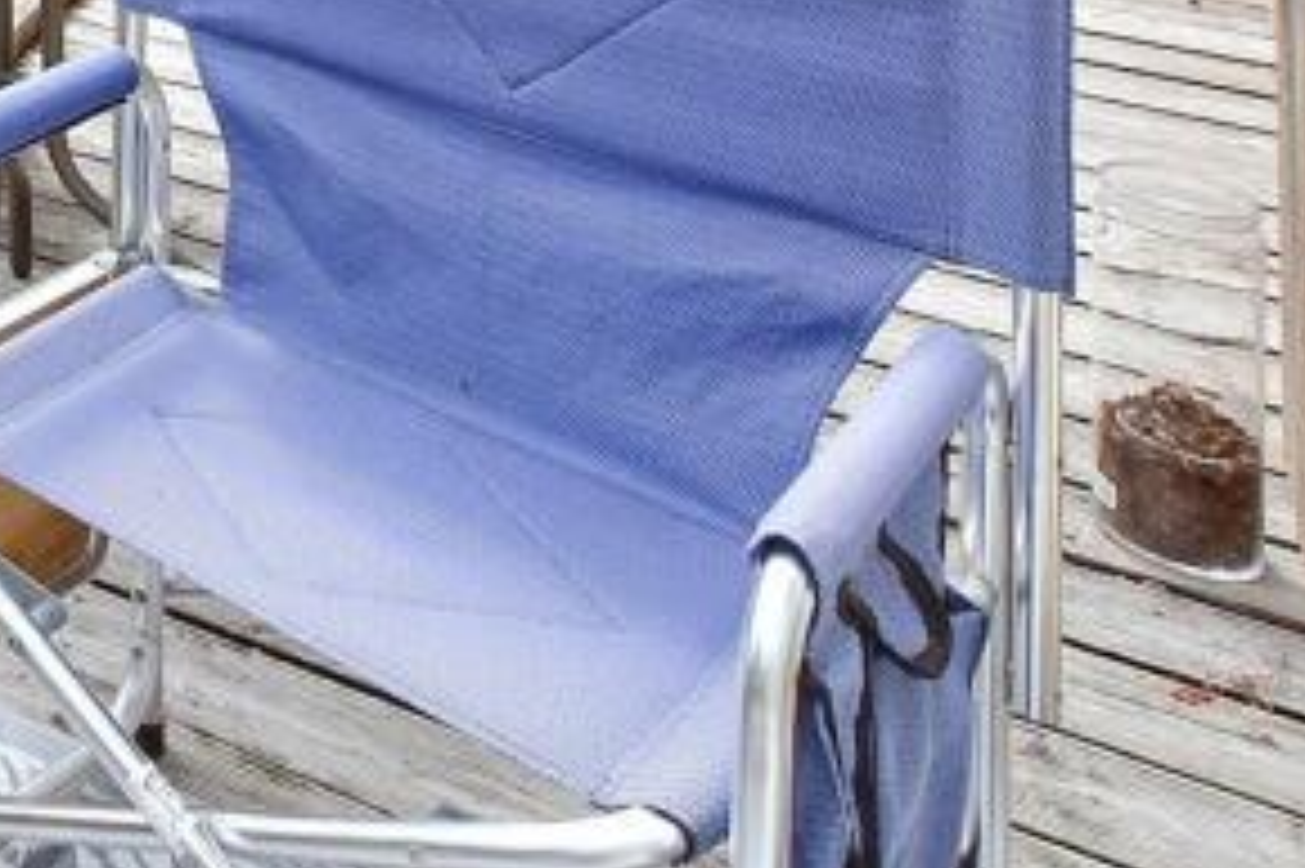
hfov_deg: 25.7
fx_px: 1920
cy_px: -654
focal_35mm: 53
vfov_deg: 19.6
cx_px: -742
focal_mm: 10
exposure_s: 1/250
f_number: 6.3
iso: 160
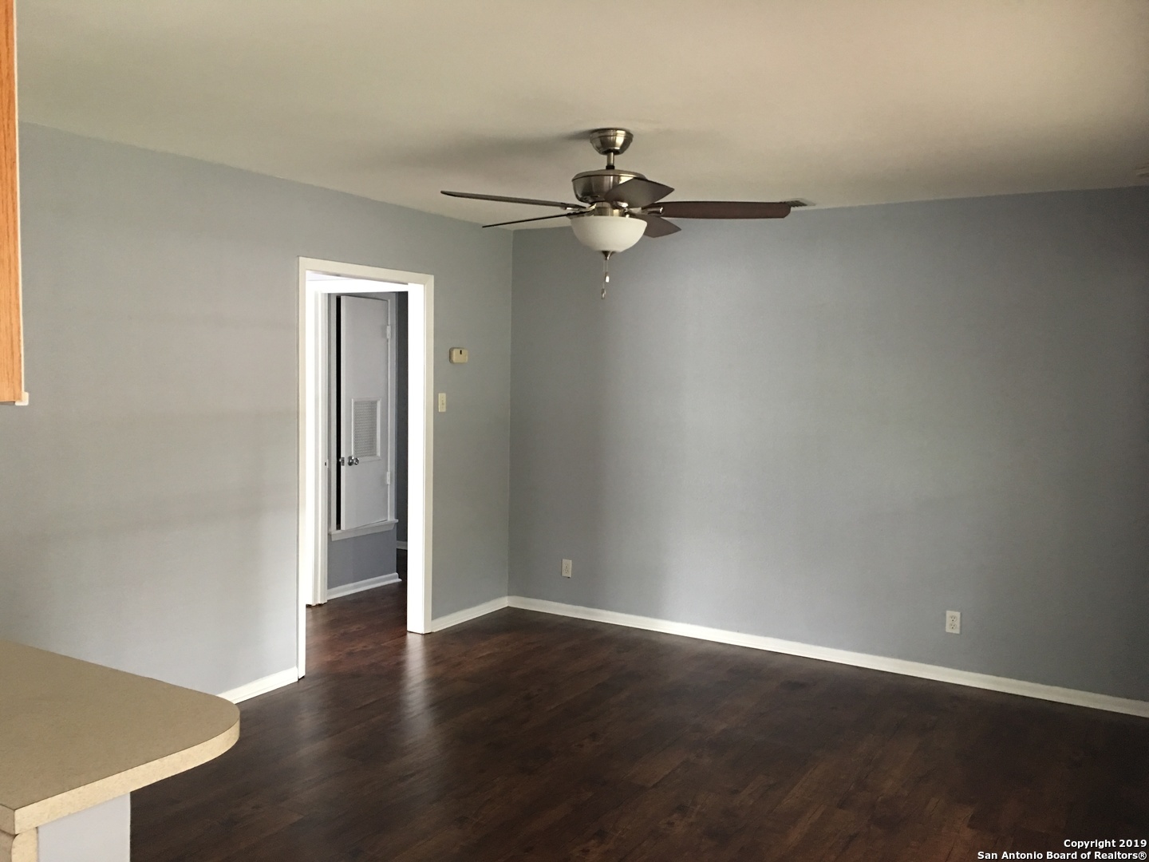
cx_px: 574
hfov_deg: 61.7
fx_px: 963
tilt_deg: -1.7
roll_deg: +0.1
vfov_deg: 48.2
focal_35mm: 29
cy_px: 431
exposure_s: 1/8
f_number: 2.2
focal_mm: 4.15
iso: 100
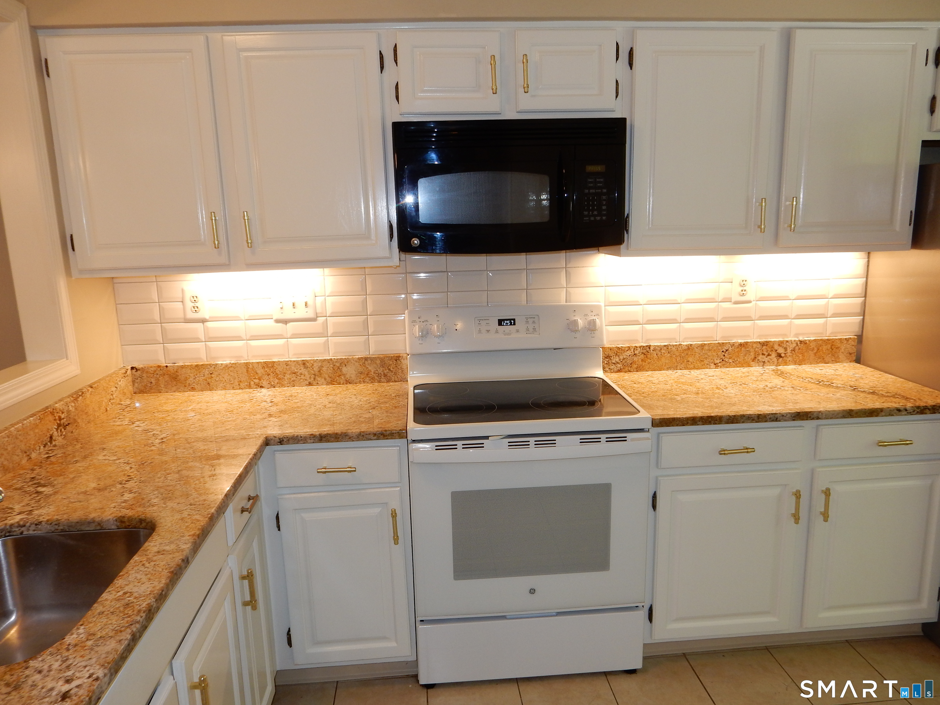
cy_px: 352
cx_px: 470
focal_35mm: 25
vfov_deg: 54.9
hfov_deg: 69.4
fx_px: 679
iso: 125
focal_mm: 4.5
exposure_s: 1/30
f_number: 3.7
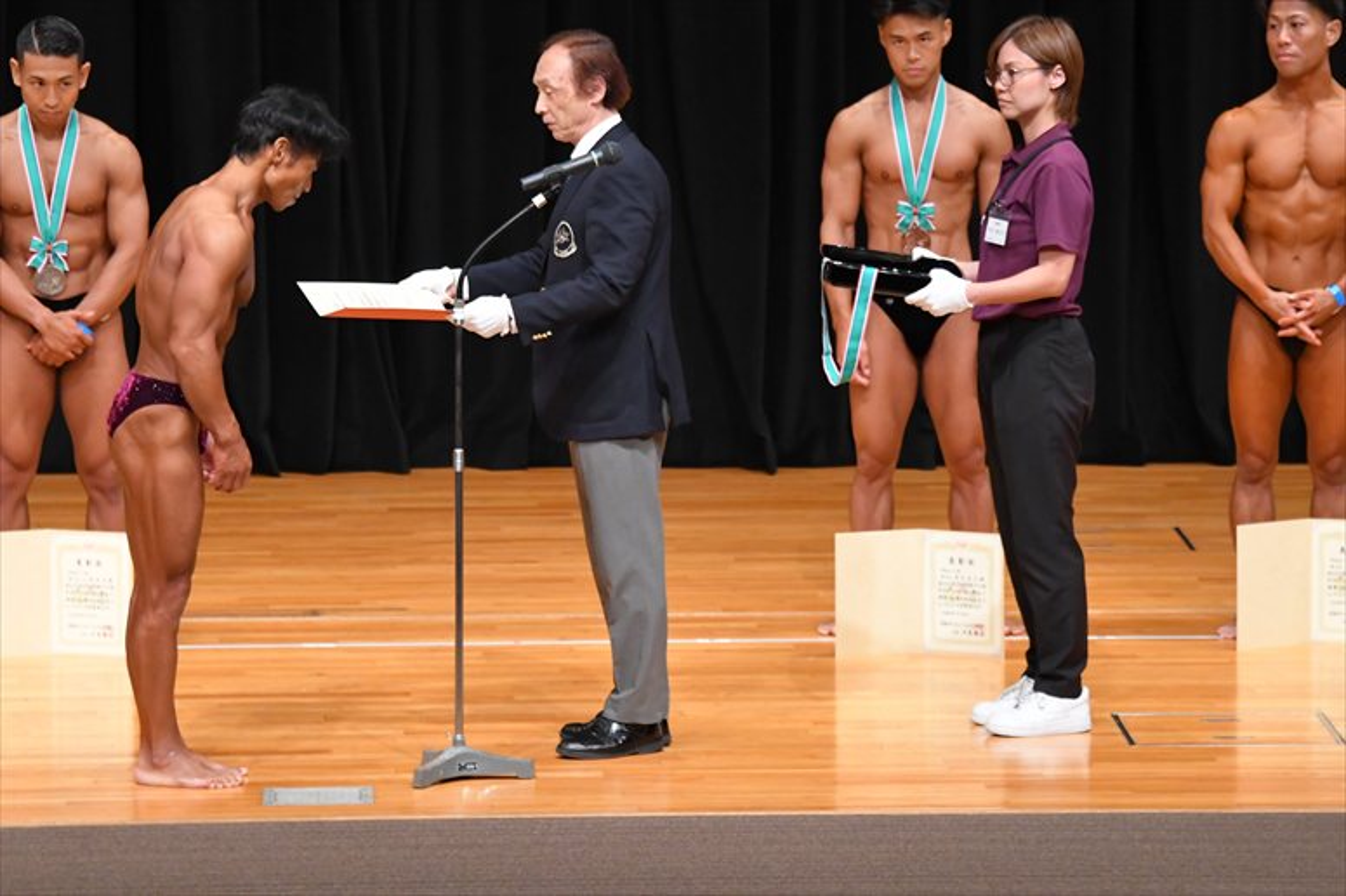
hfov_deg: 8.1
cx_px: 673
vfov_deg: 5.4
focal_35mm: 255
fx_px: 9530
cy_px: 448
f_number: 5.6
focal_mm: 170
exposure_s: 1/400
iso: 4000
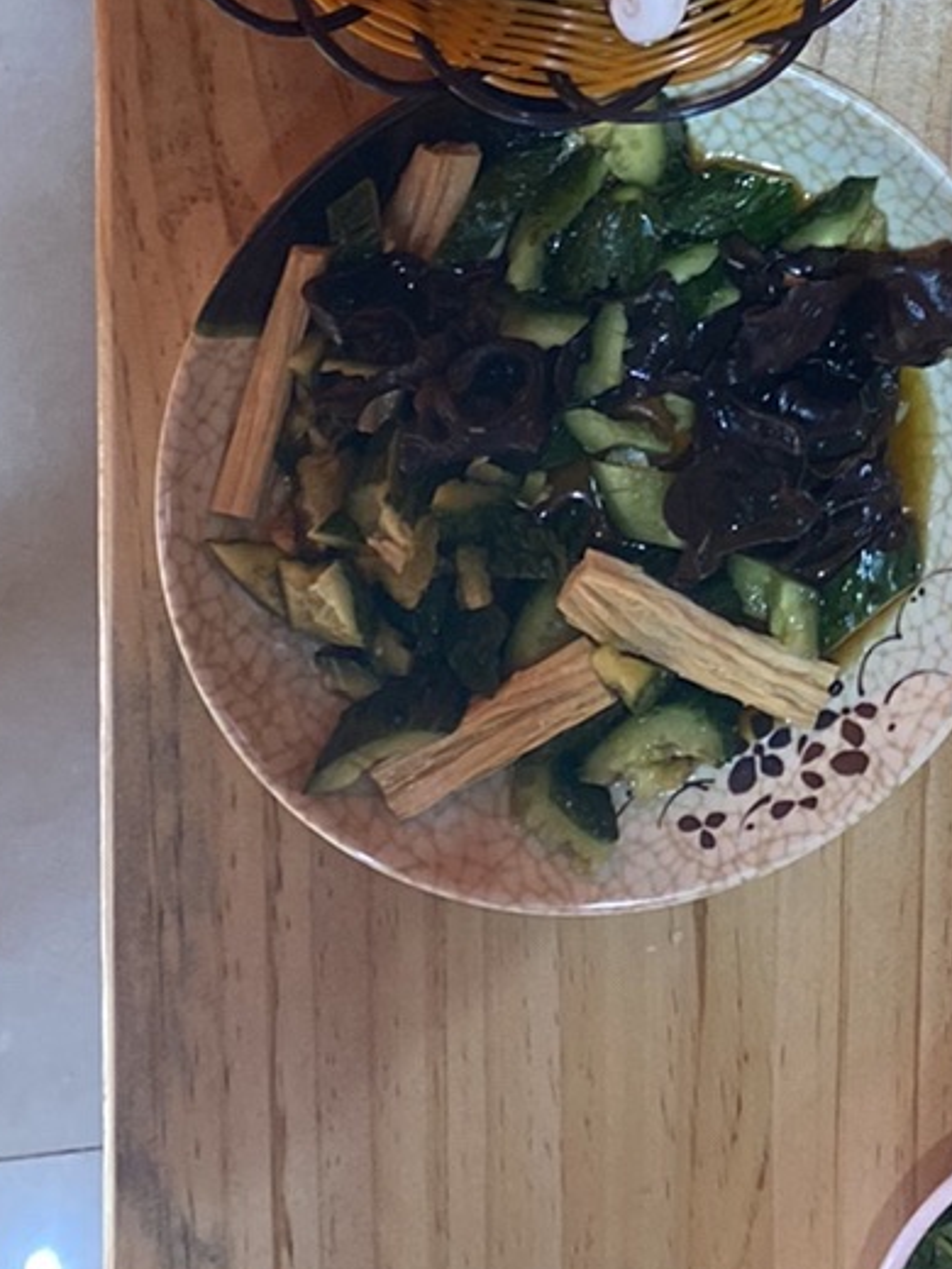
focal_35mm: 100
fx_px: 3667
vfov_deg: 17.8
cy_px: -588
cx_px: 1521
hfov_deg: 13.7
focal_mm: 4.25
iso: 100
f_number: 1.8
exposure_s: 1/121
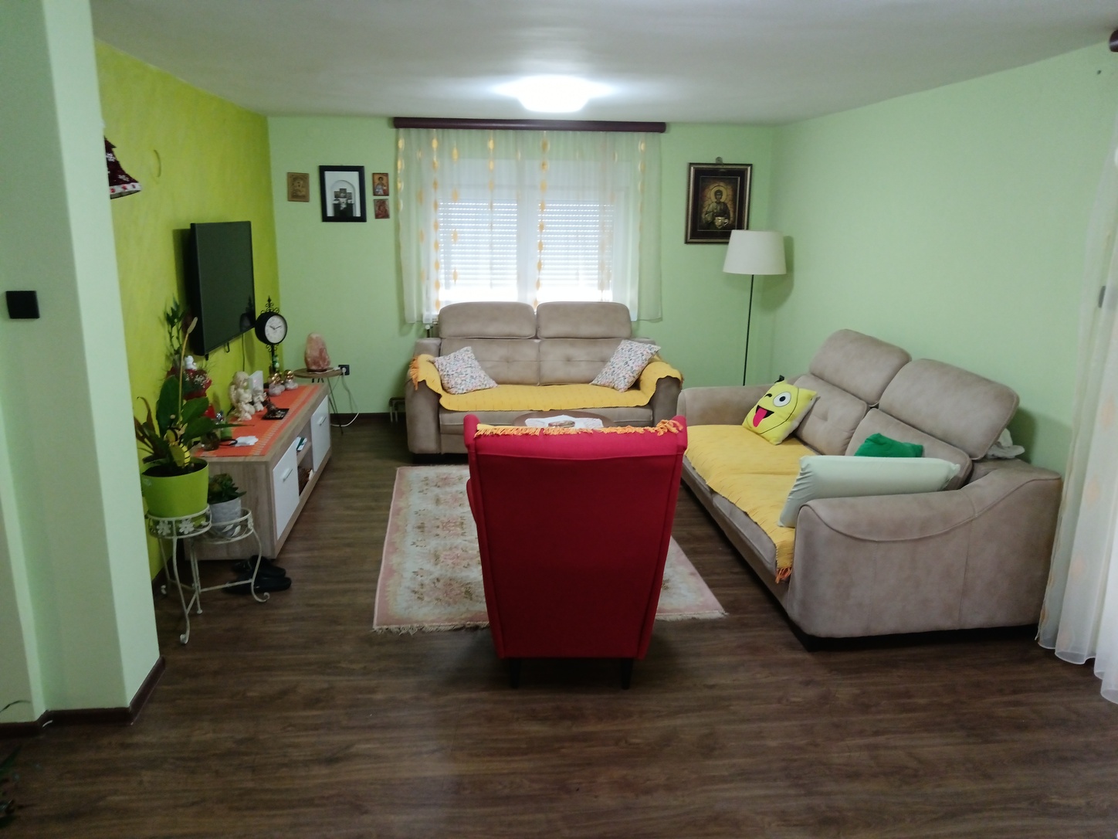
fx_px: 872
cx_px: 559
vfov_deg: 51.4
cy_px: 420
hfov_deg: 65.3
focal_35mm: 27
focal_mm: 4.95
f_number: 1.9
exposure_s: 1/25
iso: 800
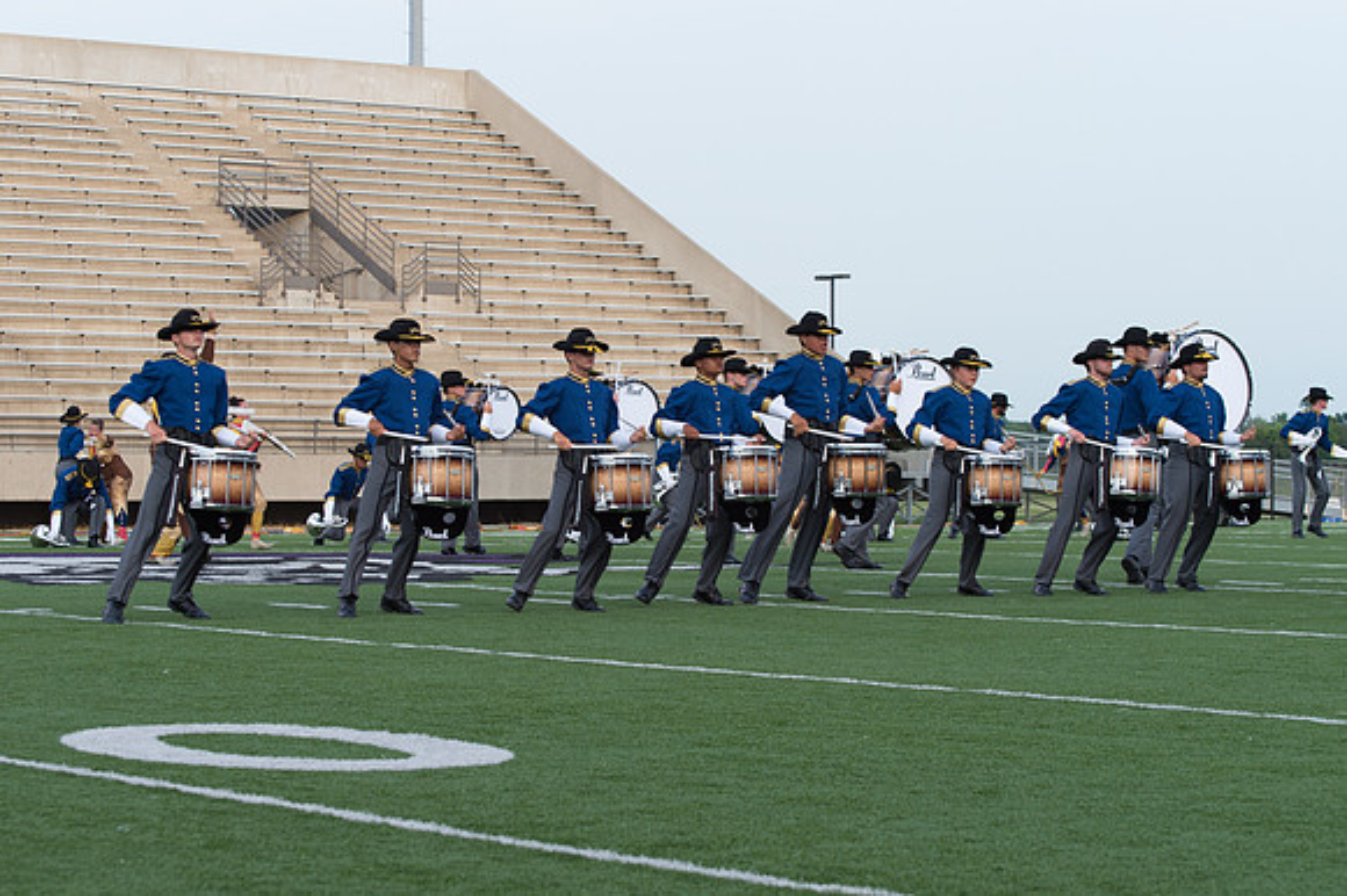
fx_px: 3469
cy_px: 433
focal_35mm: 93
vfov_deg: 14.7
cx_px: 686
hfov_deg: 22.0
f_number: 7.1
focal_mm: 75
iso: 200
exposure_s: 1/200
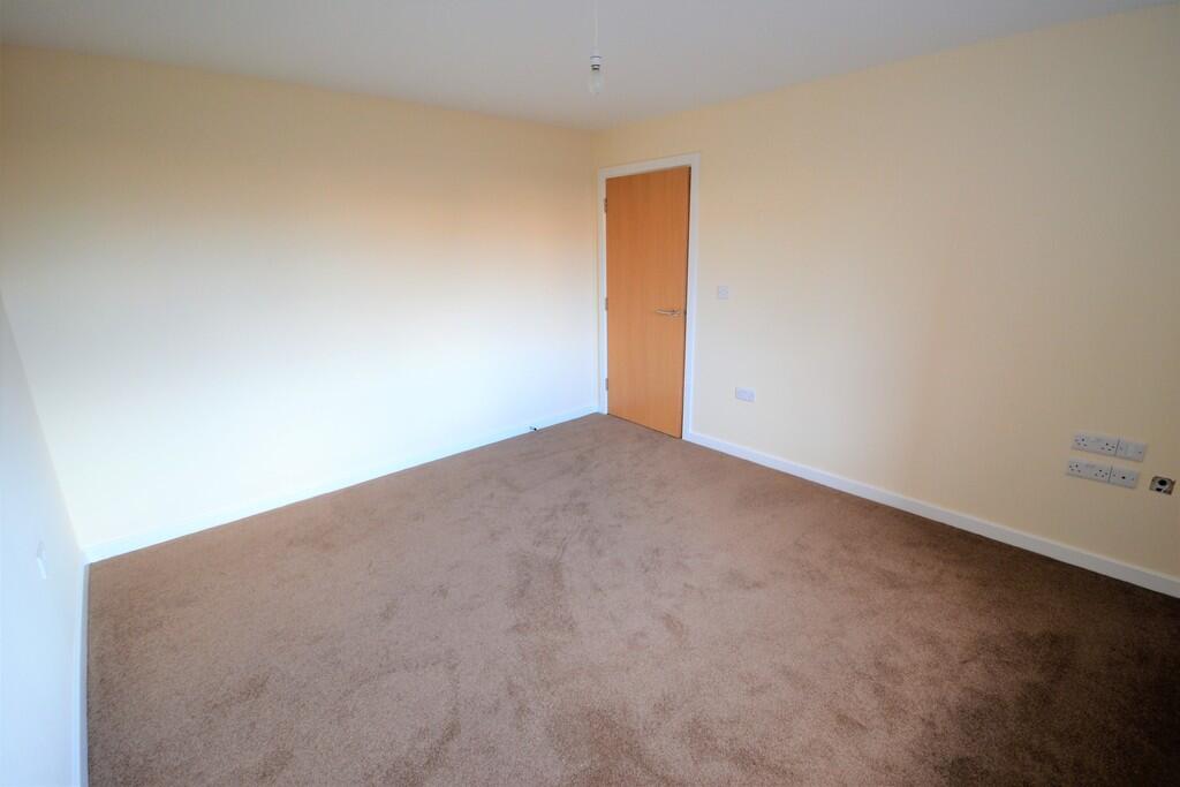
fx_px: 492
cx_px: 590
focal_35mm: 15
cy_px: 394
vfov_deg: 77.3
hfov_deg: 100.4
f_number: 4
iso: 450
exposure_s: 1/60
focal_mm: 10
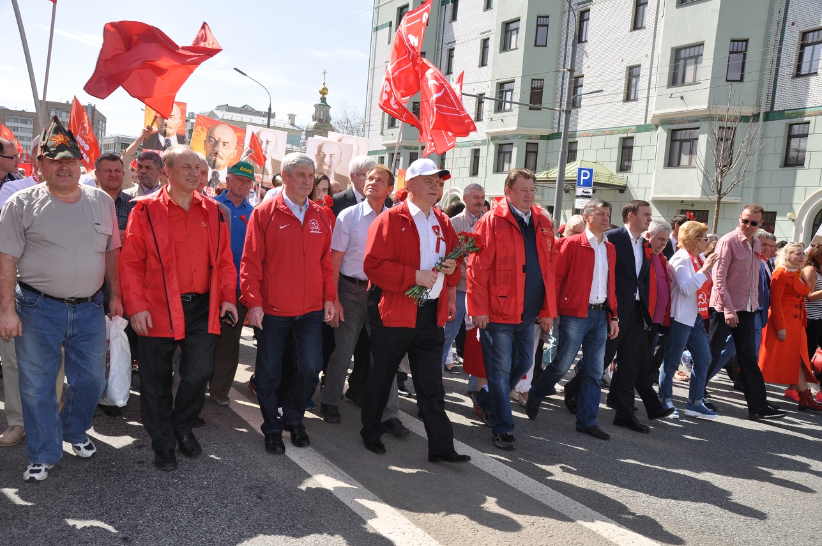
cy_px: 273
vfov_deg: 39.9
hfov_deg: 57.3
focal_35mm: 33
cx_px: 411
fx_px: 753
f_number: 10
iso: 200
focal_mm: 22
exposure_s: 1/200
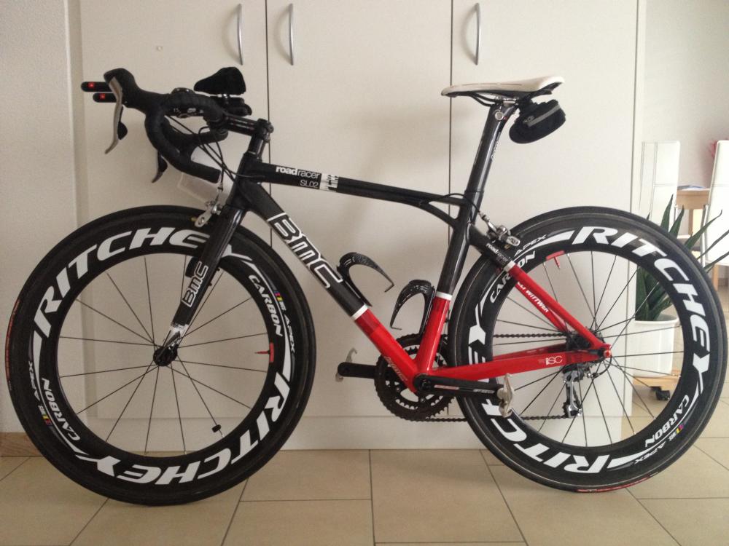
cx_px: 364
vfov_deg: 40.7
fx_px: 737
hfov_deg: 52.6
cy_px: 273
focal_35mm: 35
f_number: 2.4
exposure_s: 1/20
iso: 200
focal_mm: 4.28
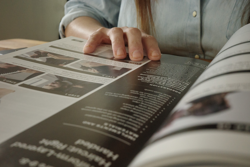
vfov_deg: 33.4
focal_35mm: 40
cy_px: 84
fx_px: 278
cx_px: 125
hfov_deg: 48.5
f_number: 8
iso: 4000
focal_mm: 26
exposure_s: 1/40
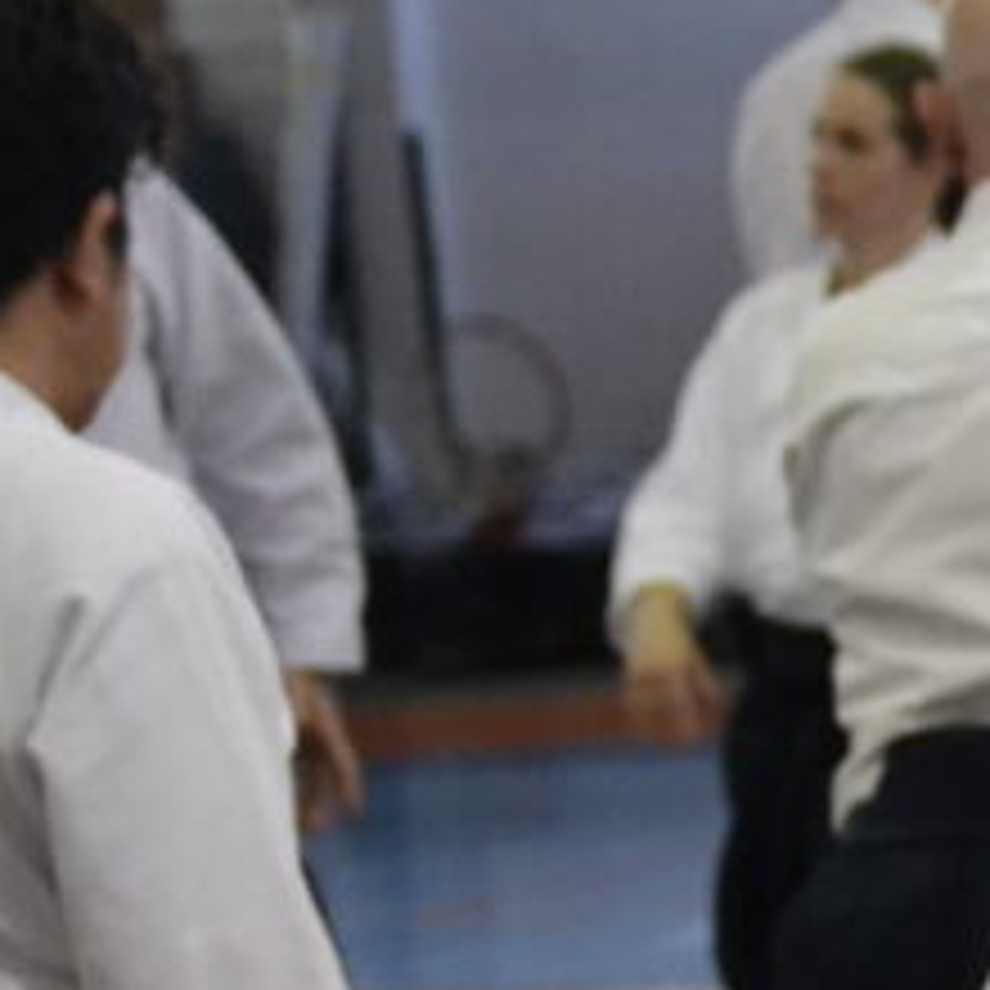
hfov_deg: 5.3
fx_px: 10547
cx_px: 1719
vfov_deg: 5.4
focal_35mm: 326
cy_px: 1168
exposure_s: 1/320
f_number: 4
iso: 3200
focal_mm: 55
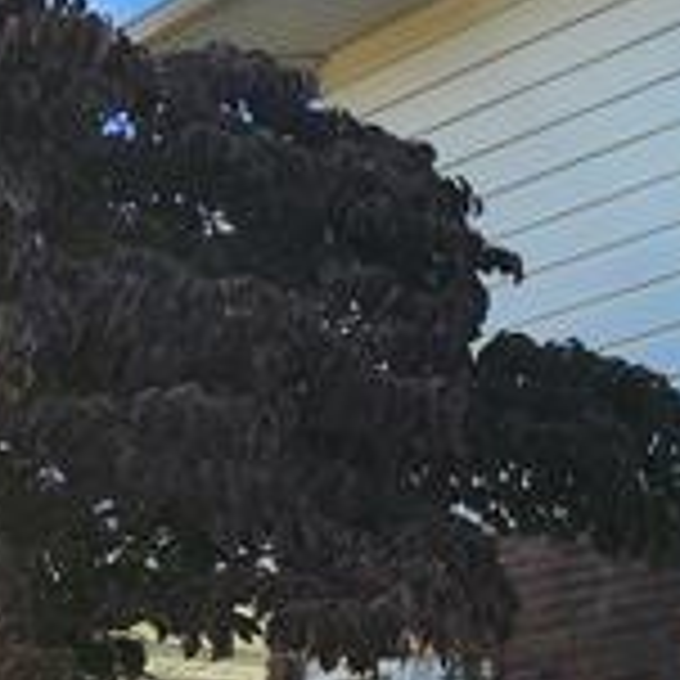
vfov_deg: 12.6
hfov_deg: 10.7
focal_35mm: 138
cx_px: 1657
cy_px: 495
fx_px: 3067
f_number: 1.8
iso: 20
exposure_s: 1/1205
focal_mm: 5.4
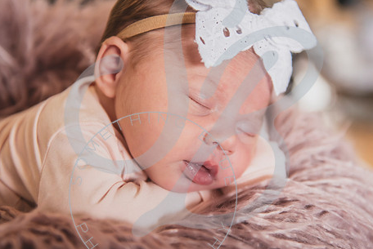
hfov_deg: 32.8
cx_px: 194
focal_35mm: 61
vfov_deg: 22.3
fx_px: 633
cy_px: 127
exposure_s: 1/250
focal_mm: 48
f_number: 2.8
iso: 1000
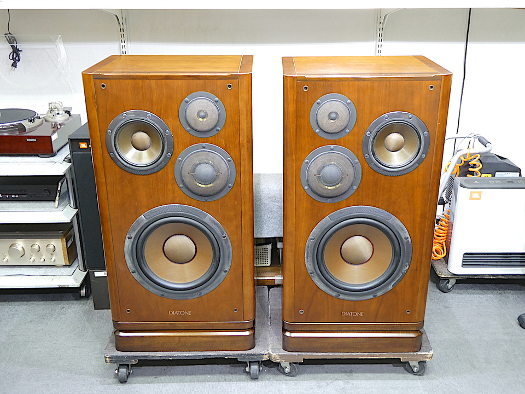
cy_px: 197
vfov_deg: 40.7
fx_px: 531
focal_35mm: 35
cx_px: 262
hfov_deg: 52.6
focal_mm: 6.3
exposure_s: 1/2.5
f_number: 3.7
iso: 200
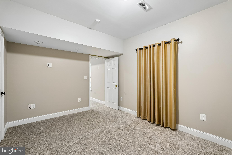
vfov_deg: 72.1
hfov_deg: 95.0
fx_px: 106
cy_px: 78
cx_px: 116
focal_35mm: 16
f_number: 8
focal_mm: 16.5
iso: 100
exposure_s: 2.5
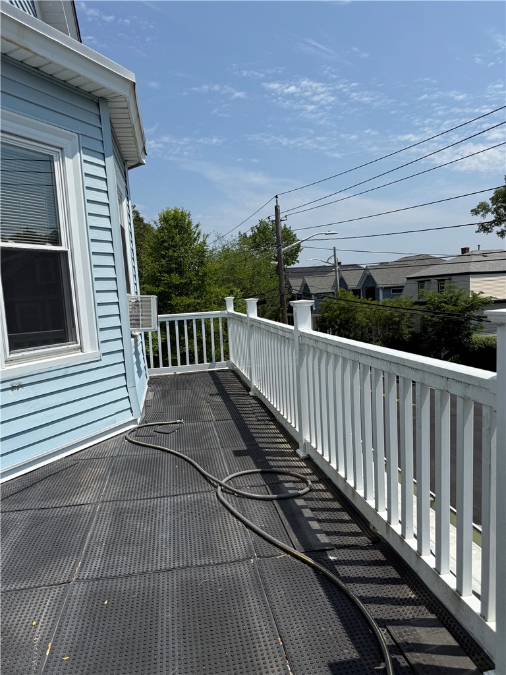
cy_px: 338
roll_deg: +3.0
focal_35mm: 24
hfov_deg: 56.8
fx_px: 468
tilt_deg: -4.8
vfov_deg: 71.6
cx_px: 253
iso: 80
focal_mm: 6.76
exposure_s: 1/7353
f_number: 1.78
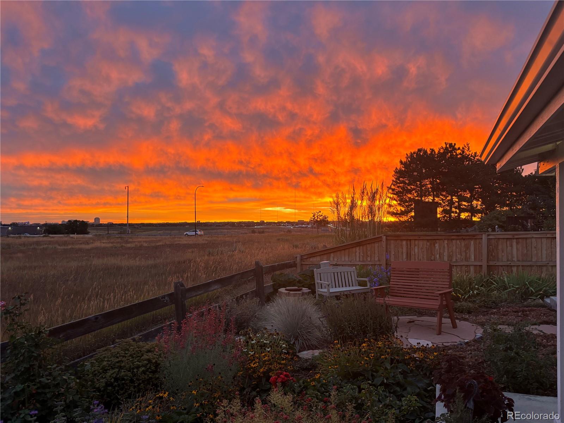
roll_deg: +0.4
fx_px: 424
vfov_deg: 53.1
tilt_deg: +1.5
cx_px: 282
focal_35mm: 26
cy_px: 212
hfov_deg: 67.3
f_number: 1.6
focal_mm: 5.96
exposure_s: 1/97
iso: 125
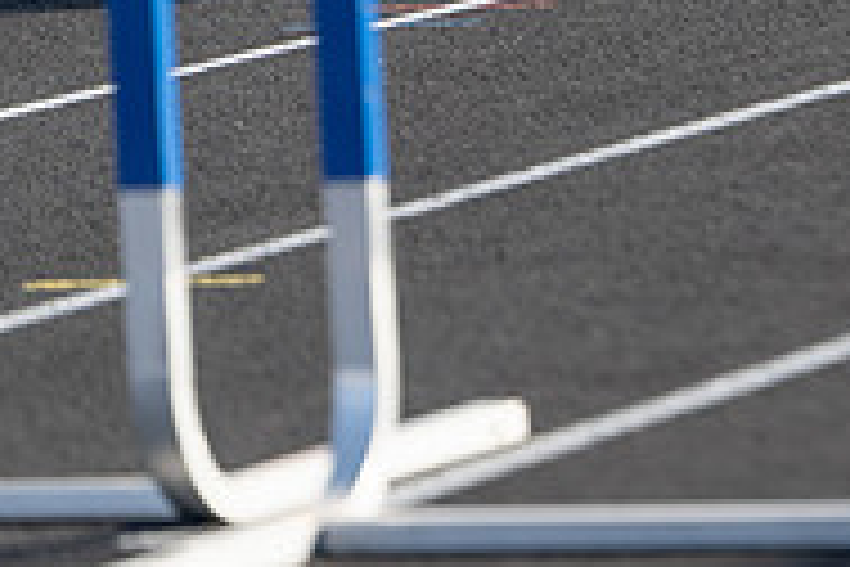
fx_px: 13859
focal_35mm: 587
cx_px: 477
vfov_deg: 2.3
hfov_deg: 3.5
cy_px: -396
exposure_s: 1/1250
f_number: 3.2
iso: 160
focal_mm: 165
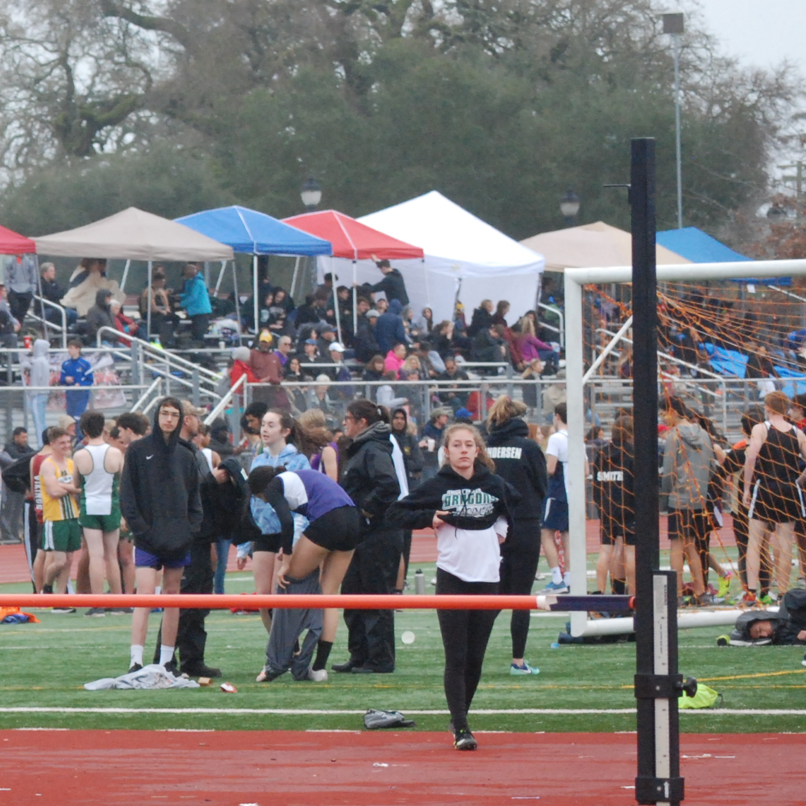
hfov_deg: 6.9
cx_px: -279
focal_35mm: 251
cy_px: 638
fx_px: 6612
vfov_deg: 7.0
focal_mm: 68
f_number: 7.1
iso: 1000
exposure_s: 1/800
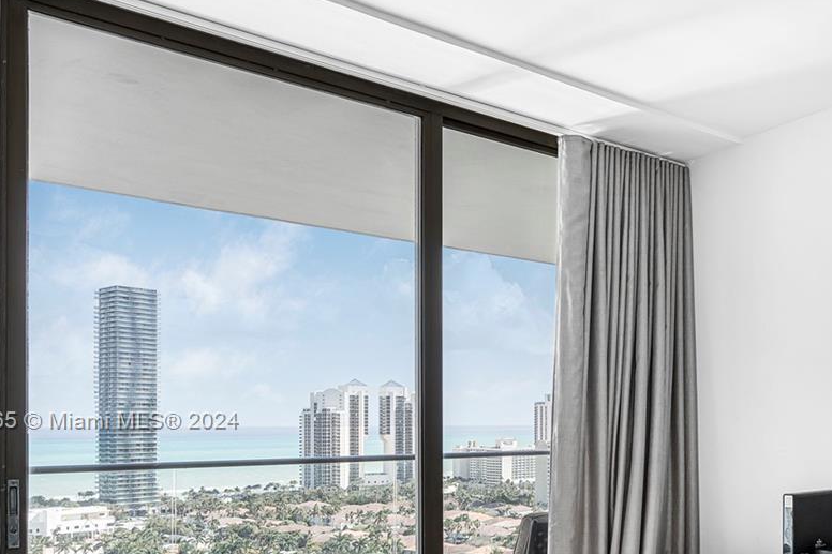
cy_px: 422
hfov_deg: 50.6
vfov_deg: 38.8
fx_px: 762
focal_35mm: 33
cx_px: 753
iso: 1000
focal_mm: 16
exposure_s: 1/25
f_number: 9
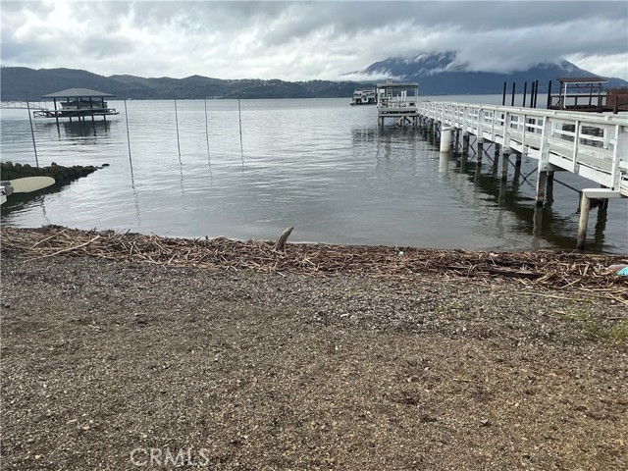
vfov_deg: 49.7
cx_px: 314
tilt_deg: -14.8
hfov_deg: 63.4
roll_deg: -0.2
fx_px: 508
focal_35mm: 28
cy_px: 236
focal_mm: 3
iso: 25
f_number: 1.8
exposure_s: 1/1786
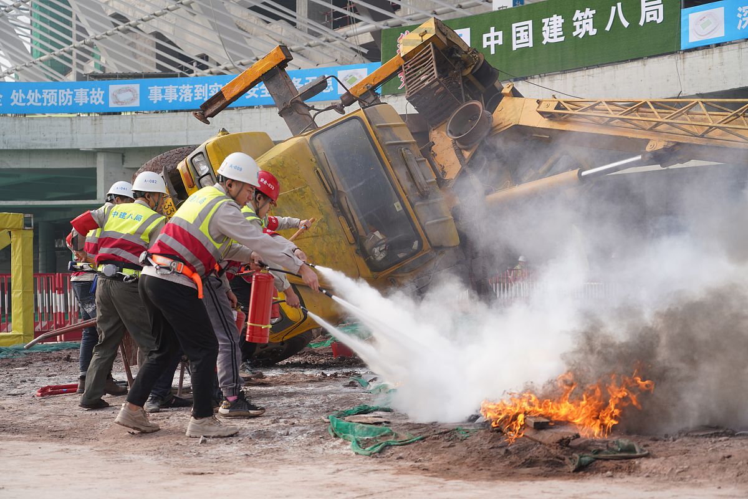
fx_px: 1309
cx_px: 374
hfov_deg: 31.9
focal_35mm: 63
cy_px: 250
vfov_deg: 21.6
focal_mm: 63
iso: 100
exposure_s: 1/500
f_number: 4
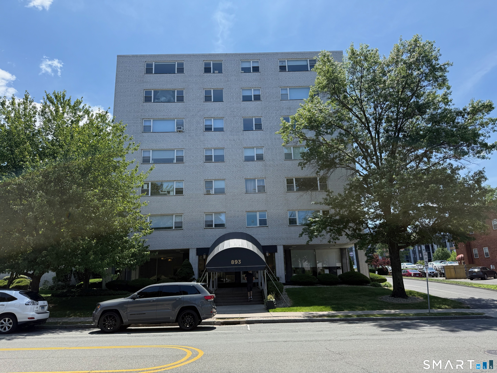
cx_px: 248
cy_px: 186
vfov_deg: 56.8
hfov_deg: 71.6
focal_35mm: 24
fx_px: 345
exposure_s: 1/2703
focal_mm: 6.76
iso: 80
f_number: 1.78
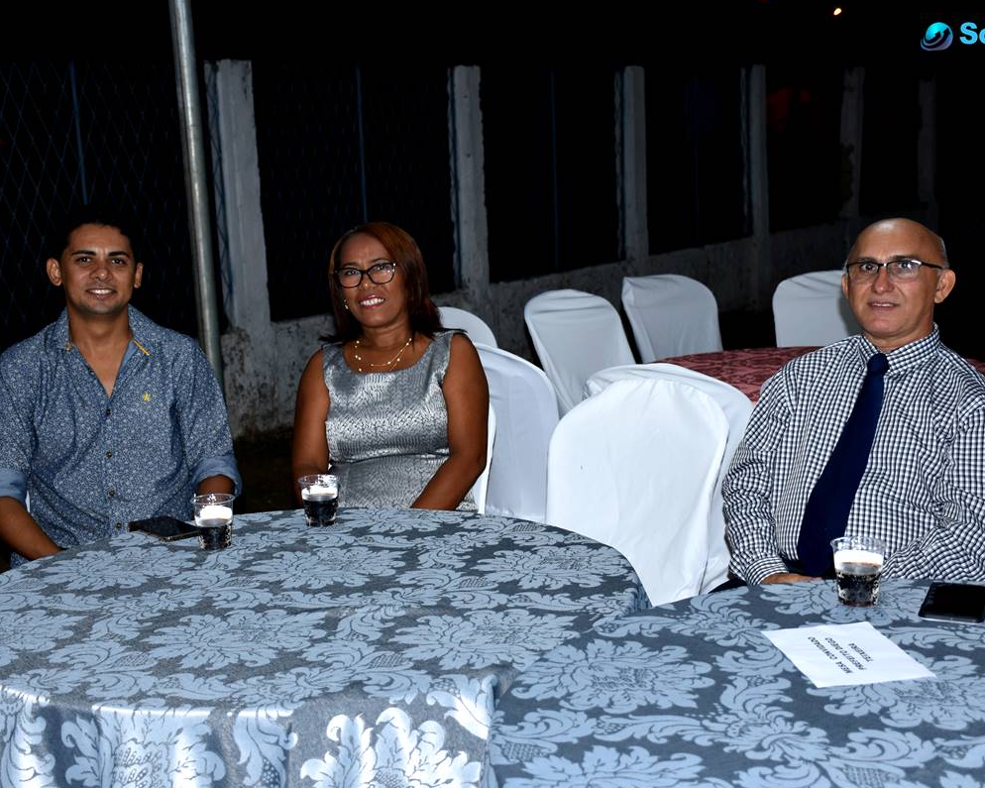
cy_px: 394
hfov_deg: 36.7
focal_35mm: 51
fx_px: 1487
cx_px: 485
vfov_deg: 29.7
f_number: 4
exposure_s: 1/80
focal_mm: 30
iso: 500
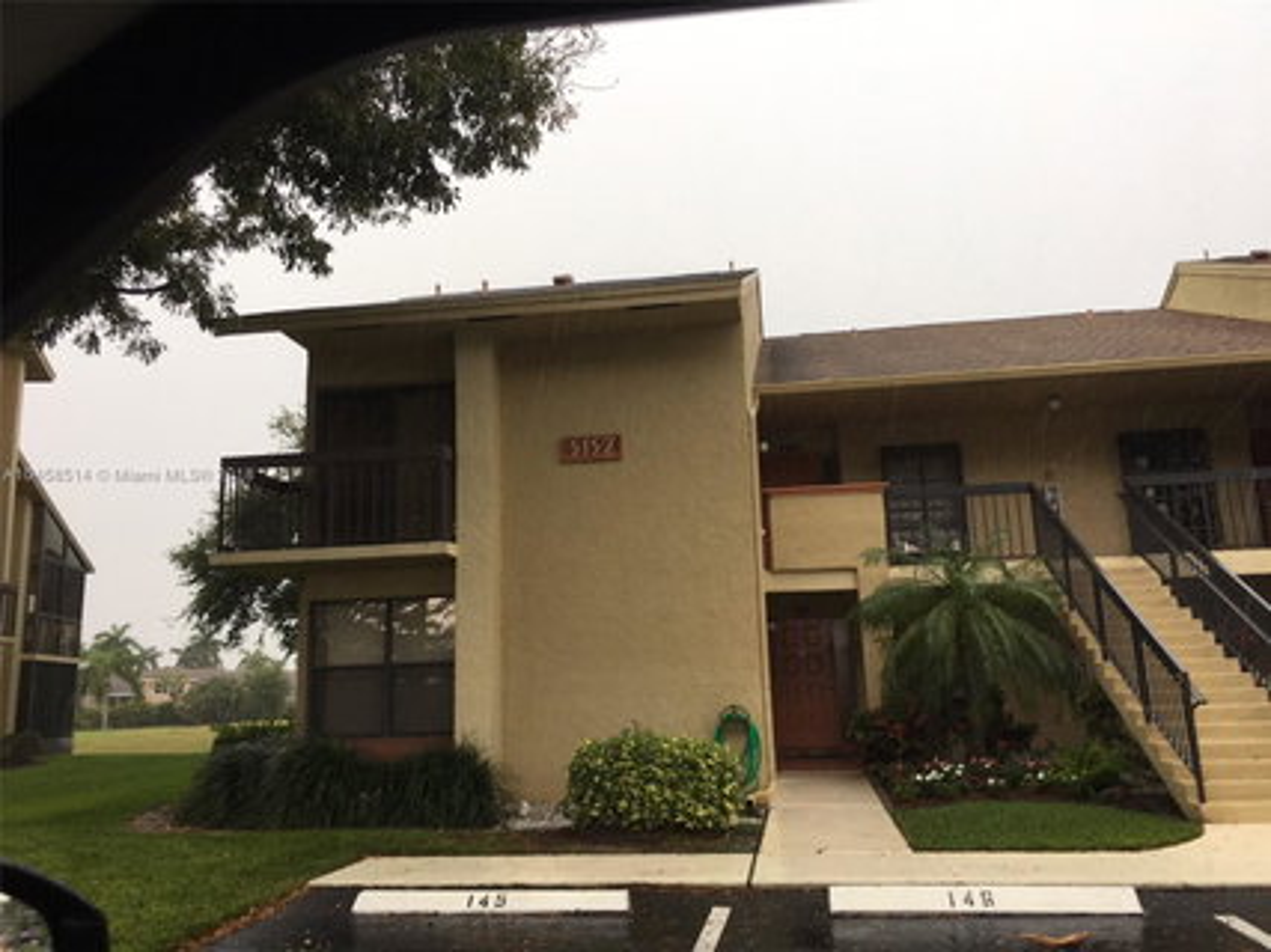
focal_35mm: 29
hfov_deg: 61.7
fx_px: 1064
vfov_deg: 48.2
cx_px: 636
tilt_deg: +11.8
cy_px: 476
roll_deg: +4.0
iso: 32
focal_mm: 4.15
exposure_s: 1/120
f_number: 2.2
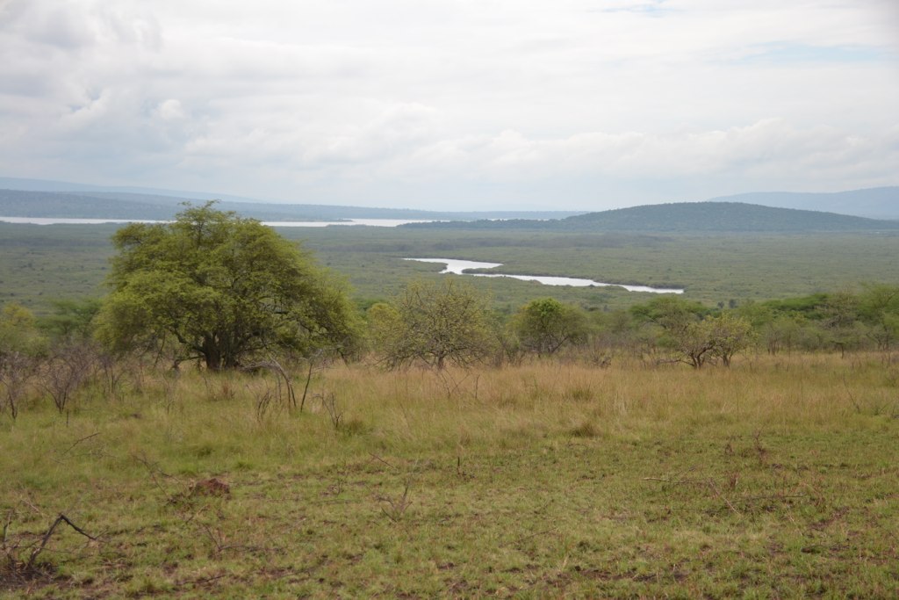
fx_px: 1573
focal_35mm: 63
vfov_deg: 21.6
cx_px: 450
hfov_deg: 31.9
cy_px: 300
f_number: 4.8
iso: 100
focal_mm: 42
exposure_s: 1/640
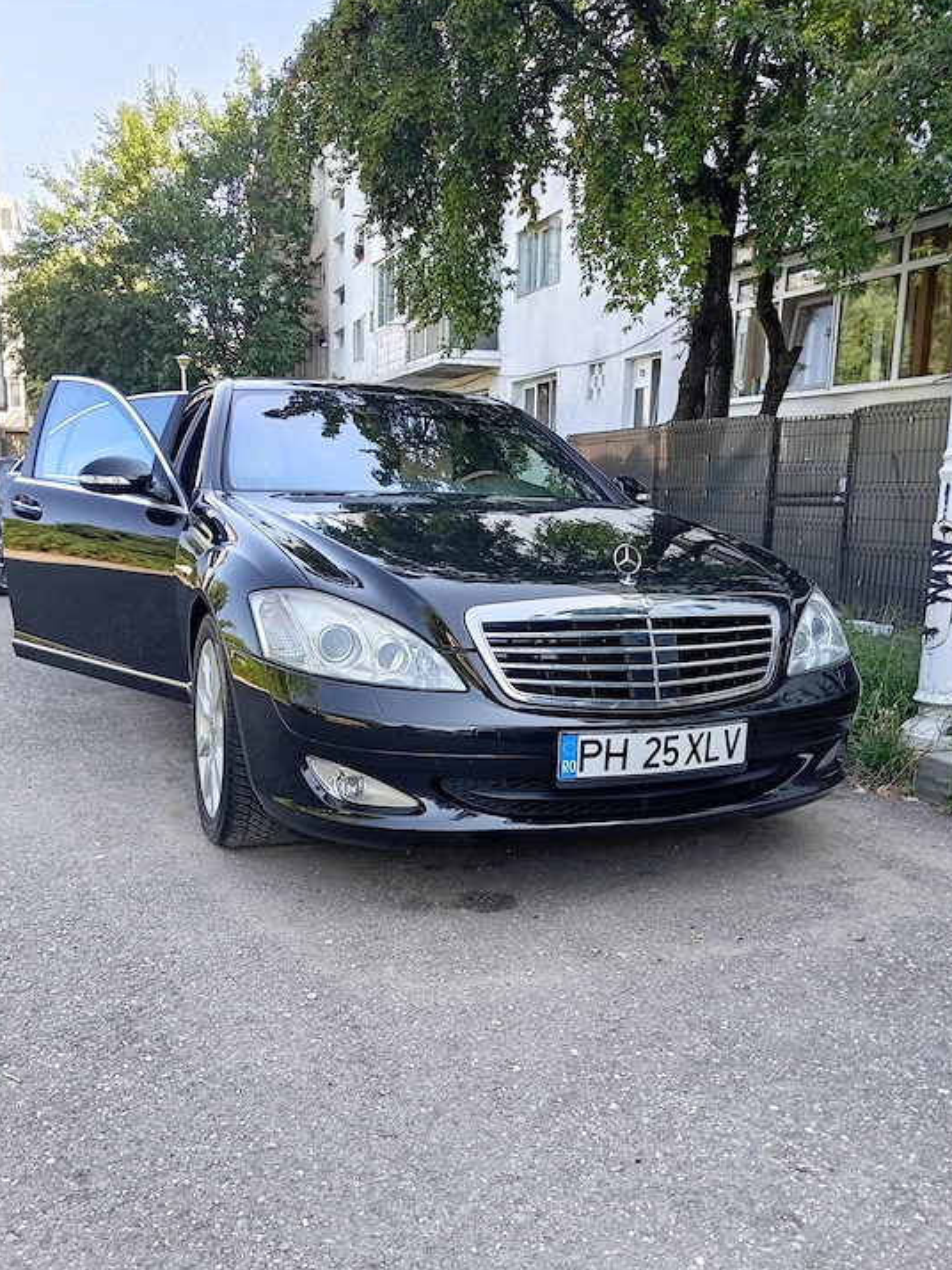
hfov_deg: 49.7
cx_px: 485
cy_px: 704
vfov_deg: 63.3
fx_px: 1027
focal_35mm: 28
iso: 101
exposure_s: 1/107
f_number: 1.8
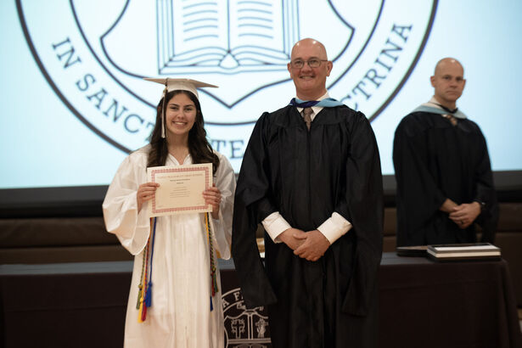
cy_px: 174
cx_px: 261
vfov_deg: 9.5
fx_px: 2102
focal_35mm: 145
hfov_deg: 14.2
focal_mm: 145
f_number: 4
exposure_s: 1/100
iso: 1600
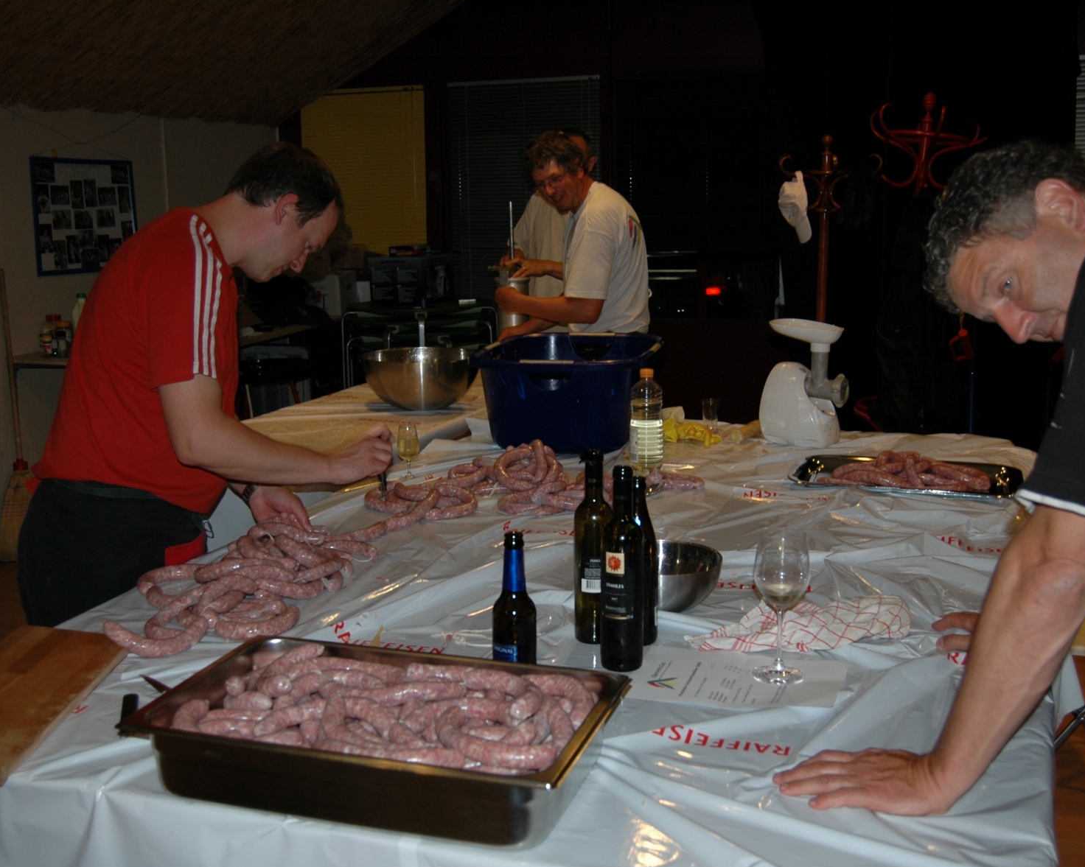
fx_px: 1271
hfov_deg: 46.2
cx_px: 532
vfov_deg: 37.7
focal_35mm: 40
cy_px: 435
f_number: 3.8
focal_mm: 23
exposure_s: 1/60
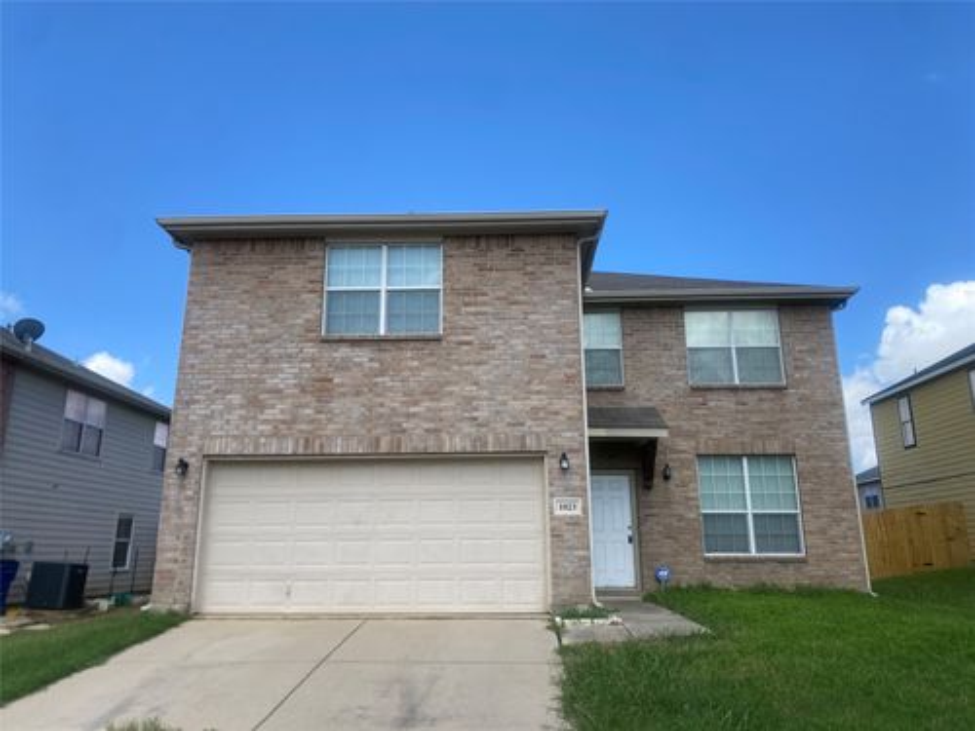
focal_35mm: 26
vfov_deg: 53.1
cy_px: 366
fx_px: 732
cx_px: 488
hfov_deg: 67.3
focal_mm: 4.25
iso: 32
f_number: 1.8
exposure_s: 1/2028
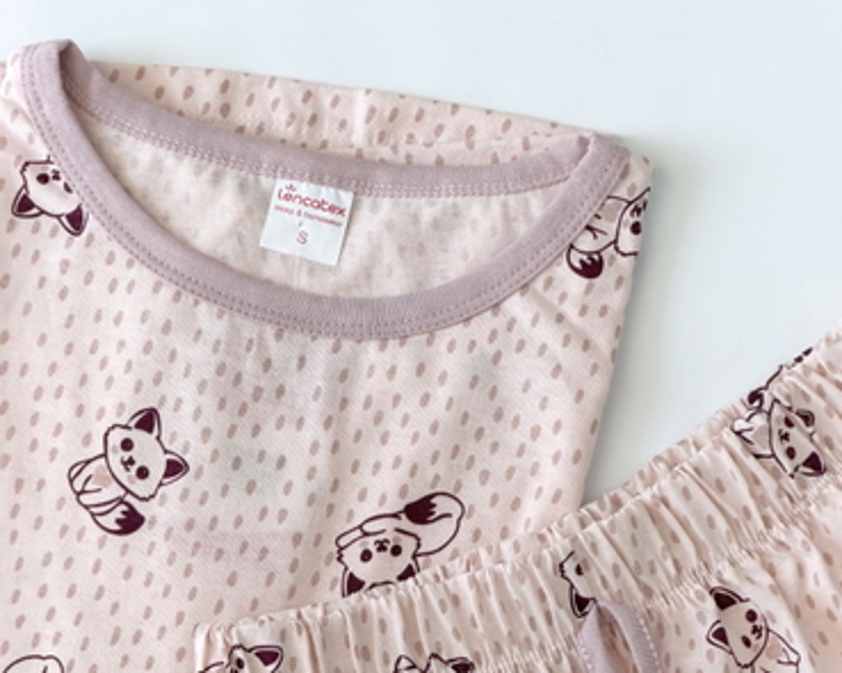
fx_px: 3513
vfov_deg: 10.9
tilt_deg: -80.7
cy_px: 560
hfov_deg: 13.7
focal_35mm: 141
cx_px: 447
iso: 64
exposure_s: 1/121
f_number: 2.8
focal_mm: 16.89
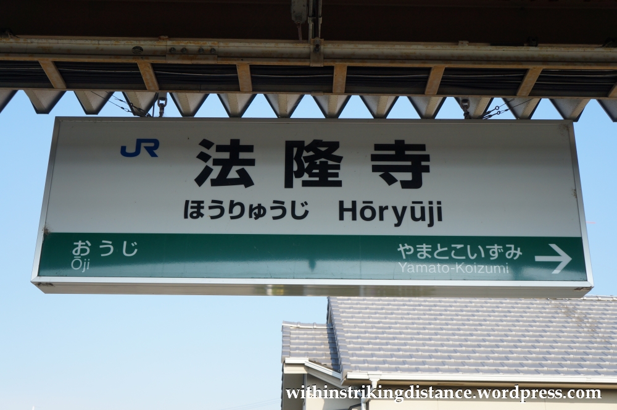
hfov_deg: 45.0
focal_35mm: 44
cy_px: 205
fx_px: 745
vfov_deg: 30.8
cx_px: 308
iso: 200
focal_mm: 29
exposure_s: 1/250
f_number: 8
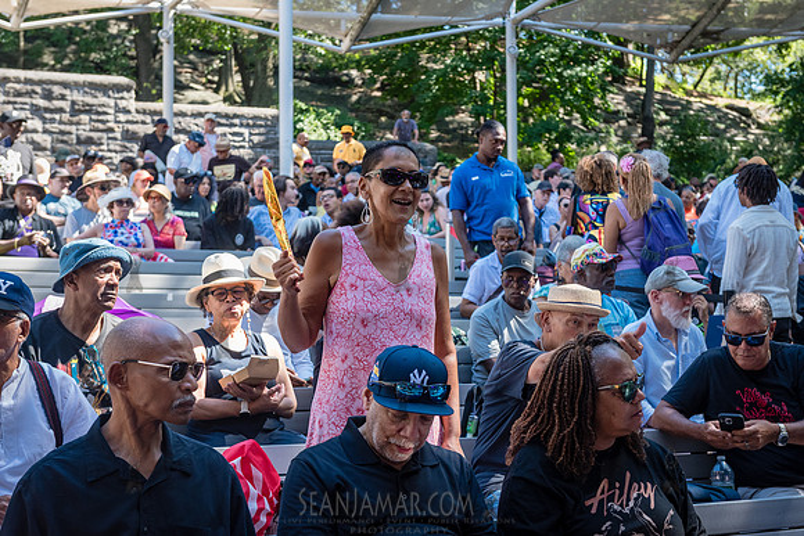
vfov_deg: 22.2
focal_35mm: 61
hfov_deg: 32.7
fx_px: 1370
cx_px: 424
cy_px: 269
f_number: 4.5
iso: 1000
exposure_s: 1/500
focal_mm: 56
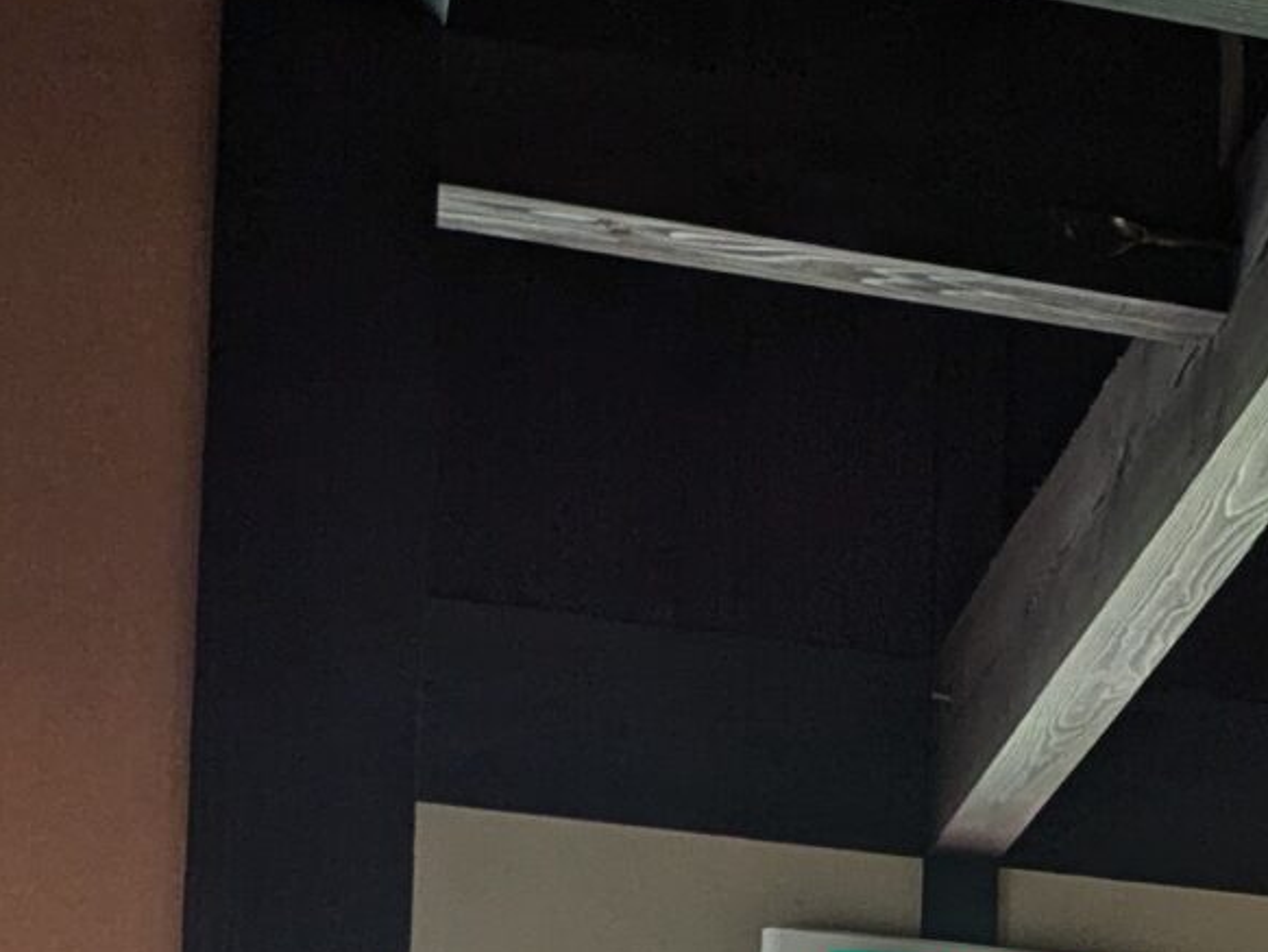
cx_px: 1913
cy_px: 1540
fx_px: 4031
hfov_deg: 16.3
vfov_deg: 12.6
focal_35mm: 110
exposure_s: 1/120
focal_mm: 5.43
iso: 44
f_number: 1.89
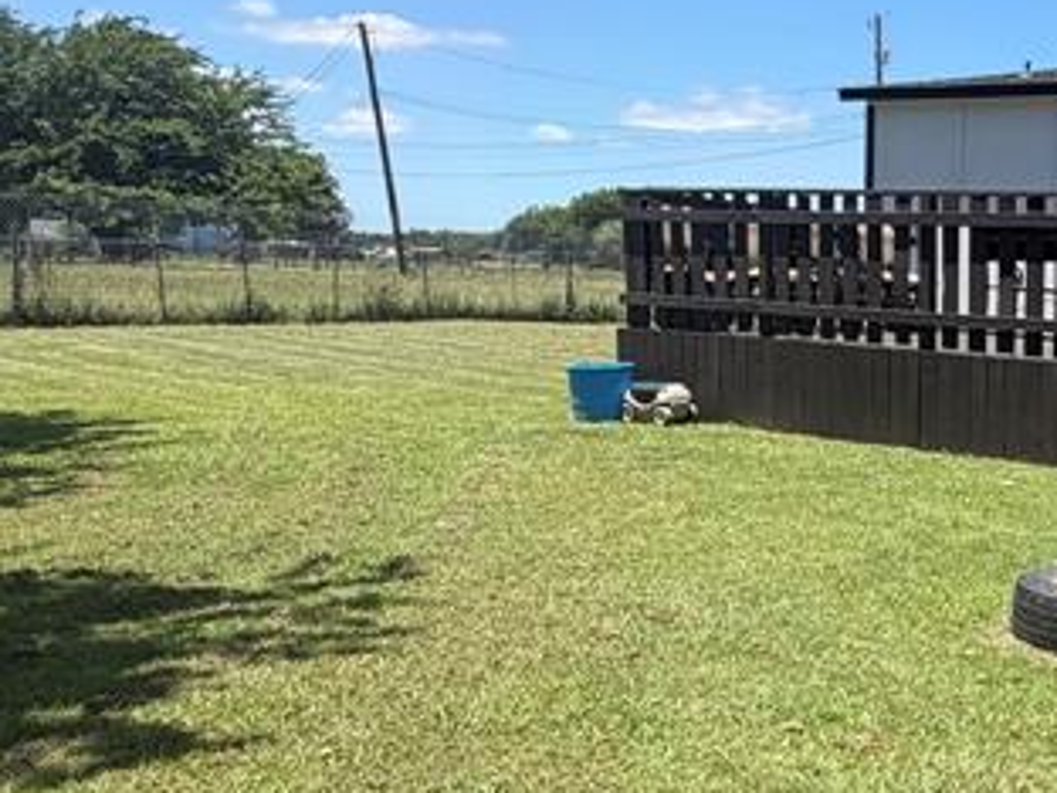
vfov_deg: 31.4
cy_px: 498
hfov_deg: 36.6
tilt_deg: -8.1
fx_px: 1405
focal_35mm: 46
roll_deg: -2.7
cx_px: 1081
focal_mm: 2.22
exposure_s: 1/770
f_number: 2.2
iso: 32
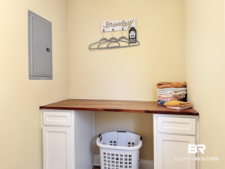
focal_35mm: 24
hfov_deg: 71.6
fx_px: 156
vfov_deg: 56.8
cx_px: 112
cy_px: 84
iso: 160
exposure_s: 1/121
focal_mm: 6.86
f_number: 1.78
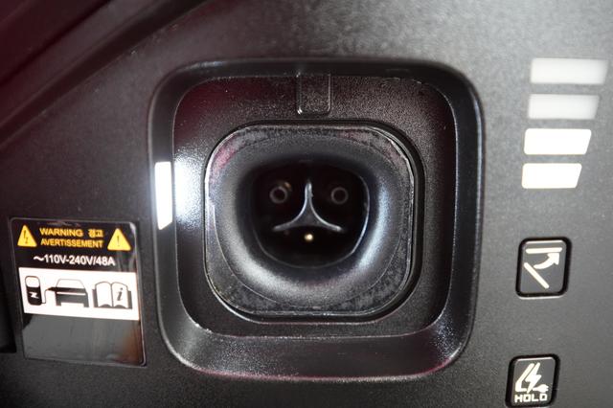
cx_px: 306
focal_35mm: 28
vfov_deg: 46.4
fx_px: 477
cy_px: 204
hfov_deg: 65.5
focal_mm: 28
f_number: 2.8
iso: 5000
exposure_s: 1/60
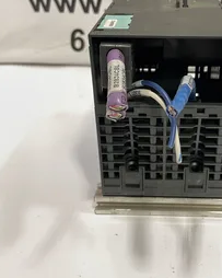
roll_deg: -1.3
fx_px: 329
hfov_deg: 36.8
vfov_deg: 45.7
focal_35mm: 40
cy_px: 118
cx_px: 155
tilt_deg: -28.4
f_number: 1.6
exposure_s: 1/60
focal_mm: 4.2
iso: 320
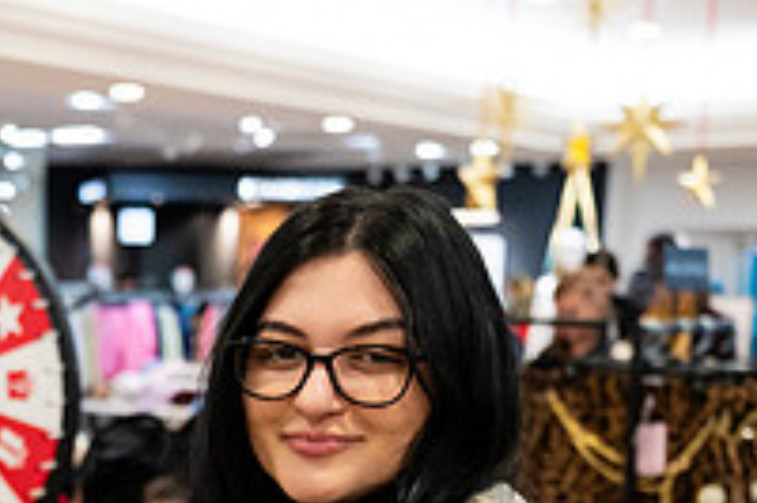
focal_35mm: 86
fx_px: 1807
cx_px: 49
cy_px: 675
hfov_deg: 23.0
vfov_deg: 15.1
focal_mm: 29.5
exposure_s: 1/125
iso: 1000
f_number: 3.2
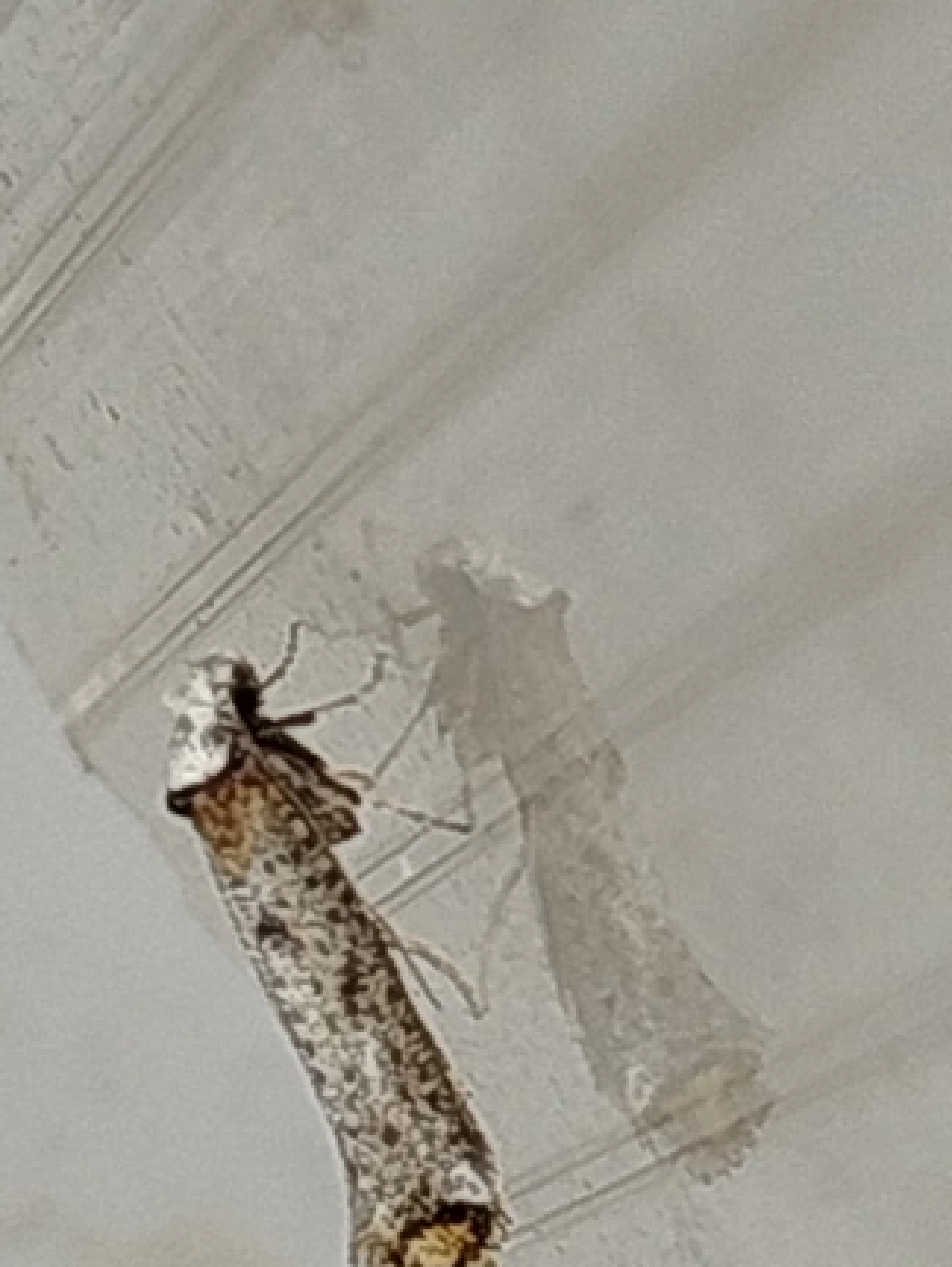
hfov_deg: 5.5
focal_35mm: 270
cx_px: 361
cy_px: 761
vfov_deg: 7.3
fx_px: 9886
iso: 50
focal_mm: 5.31
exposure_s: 1/50
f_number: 1.7
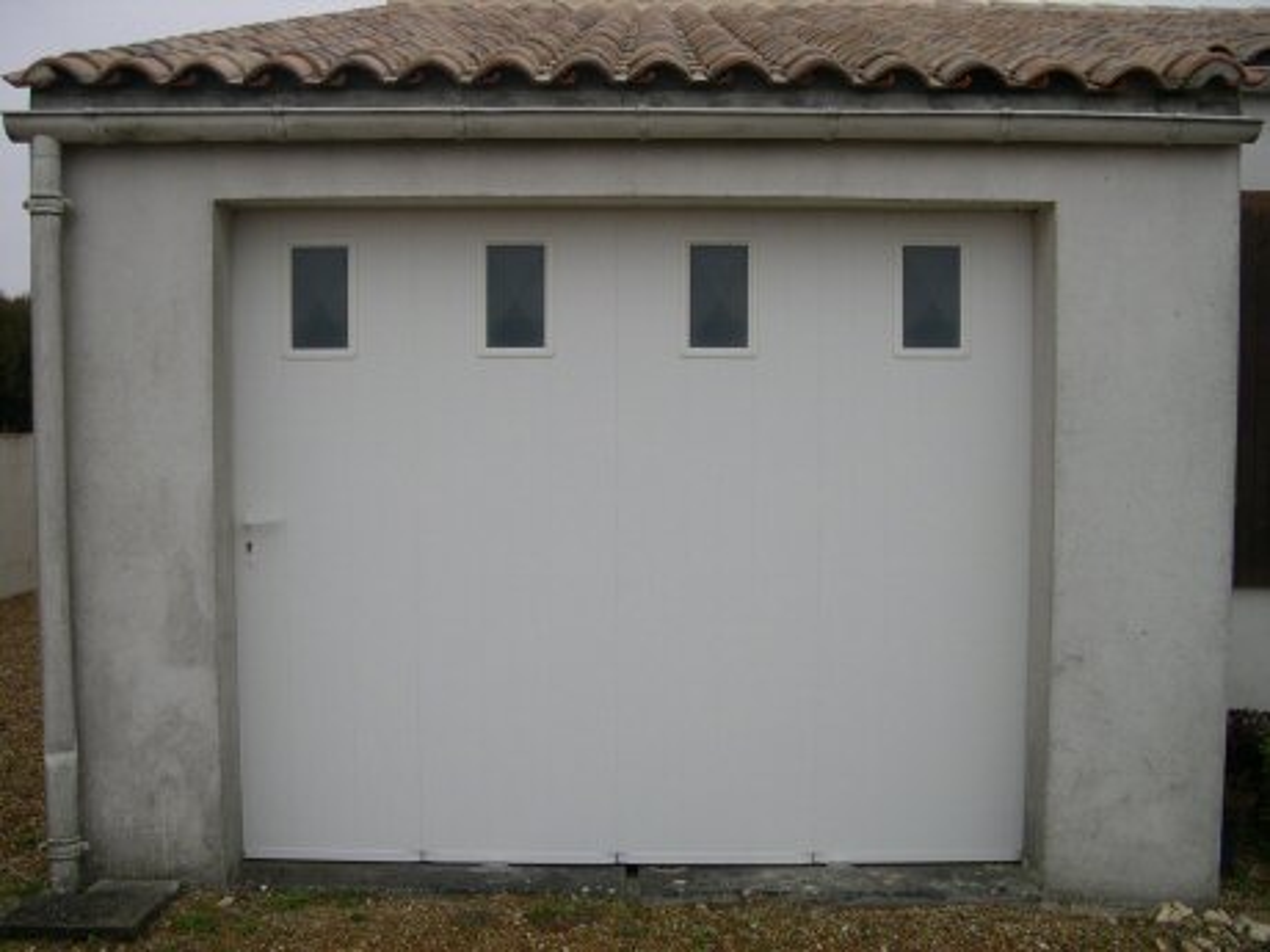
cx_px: 635
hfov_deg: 49.0
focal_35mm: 38
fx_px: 1394
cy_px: 476
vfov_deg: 37.7
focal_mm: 8
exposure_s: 1/463
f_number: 2.8
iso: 100
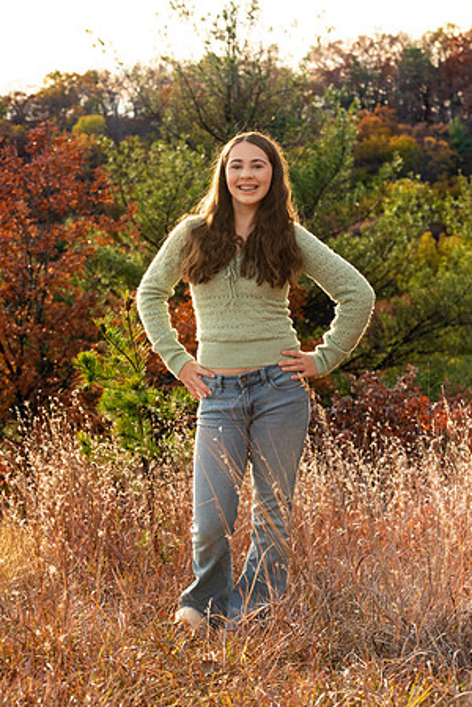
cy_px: 354
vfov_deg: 21.5
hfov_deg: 14.4
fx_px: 1868
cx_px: 236
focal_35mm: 95
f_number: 8
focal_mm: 95
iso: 500
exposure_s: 1/320
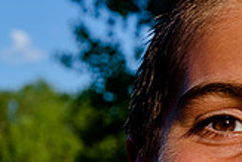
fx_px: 1554
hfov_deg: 8.9
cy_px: 179
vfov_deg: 5.9
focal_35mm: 231
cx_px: 221
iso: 200
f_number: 11
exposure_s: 1/160
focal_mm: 65
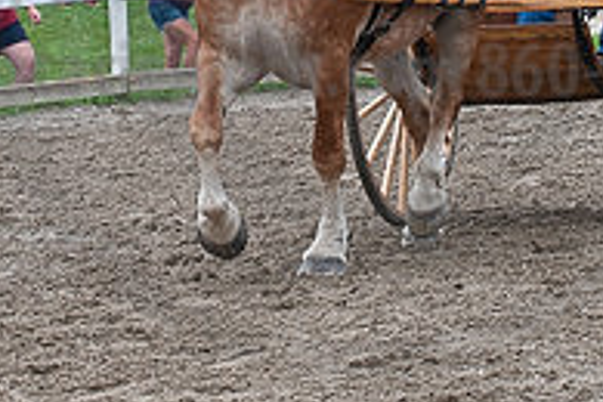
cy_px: -32
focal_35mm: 323
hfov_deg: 6.4
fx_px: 5410
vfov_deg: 4.2
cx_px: 349
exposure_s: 1/1000
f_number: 5.6
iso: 1400
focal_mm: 125
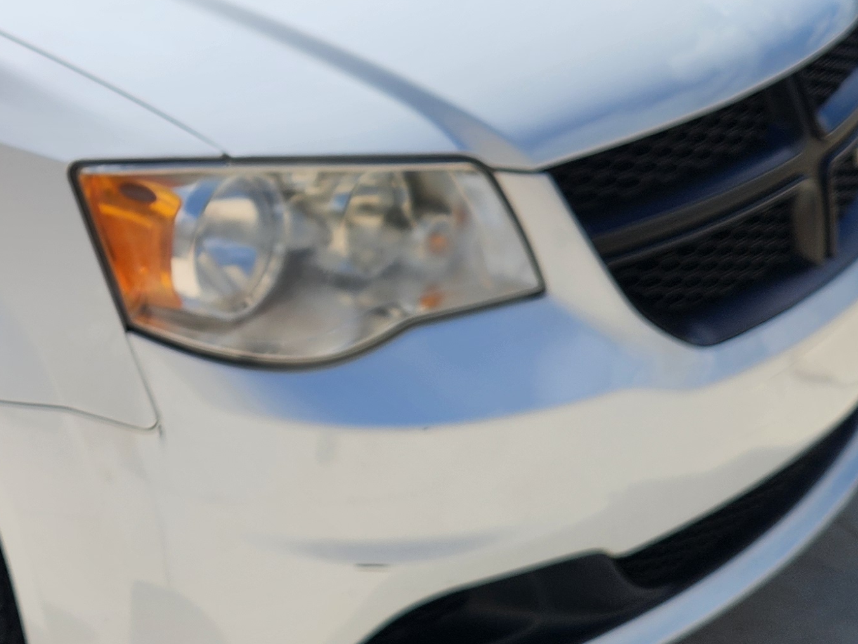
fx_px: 1686
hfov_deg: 26.8
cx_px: -28
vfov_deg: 21.5
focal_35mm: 68
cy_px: 191
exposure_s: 1/1967
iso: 20
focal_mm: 5.4
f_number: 1.8
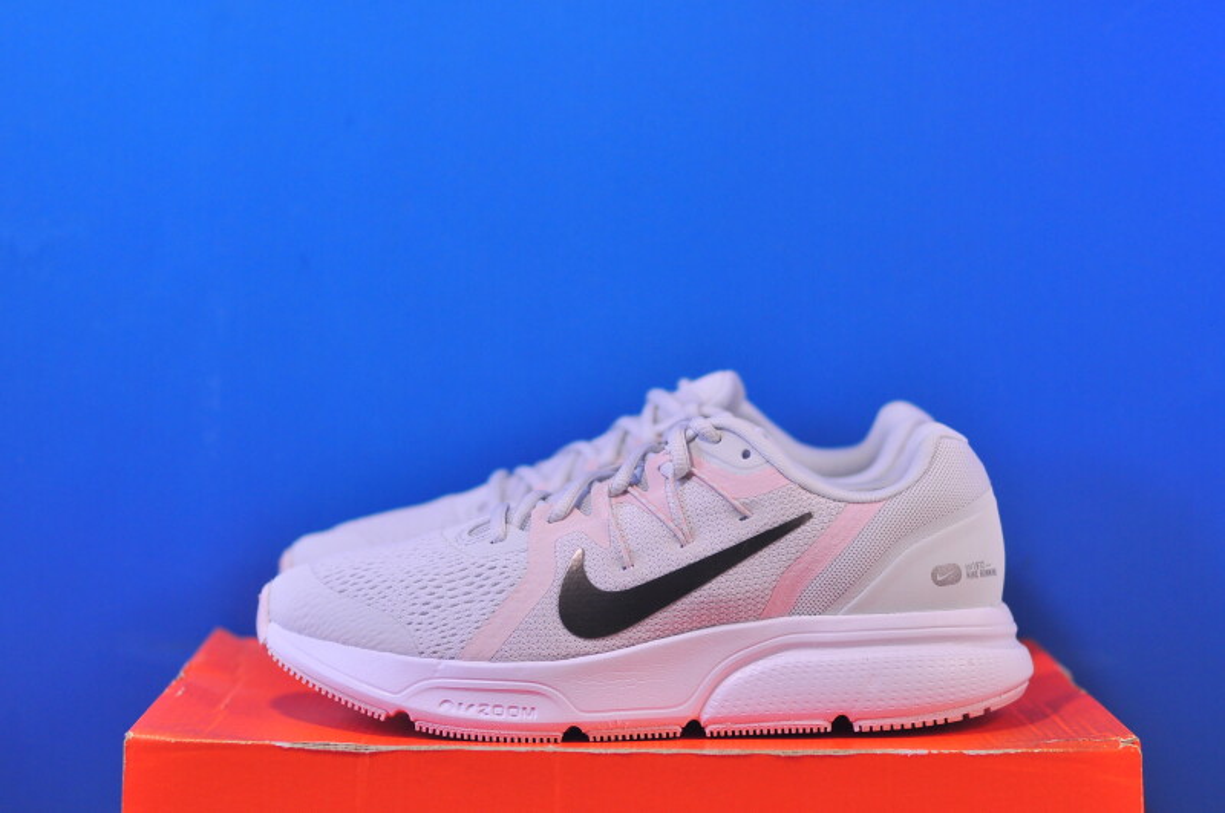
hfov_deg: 27.0
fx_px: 2548
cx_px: 612
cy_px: 406
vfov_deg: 18.1
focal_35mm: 75
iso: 250
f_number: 2.5
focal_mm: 50
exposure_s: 1/320
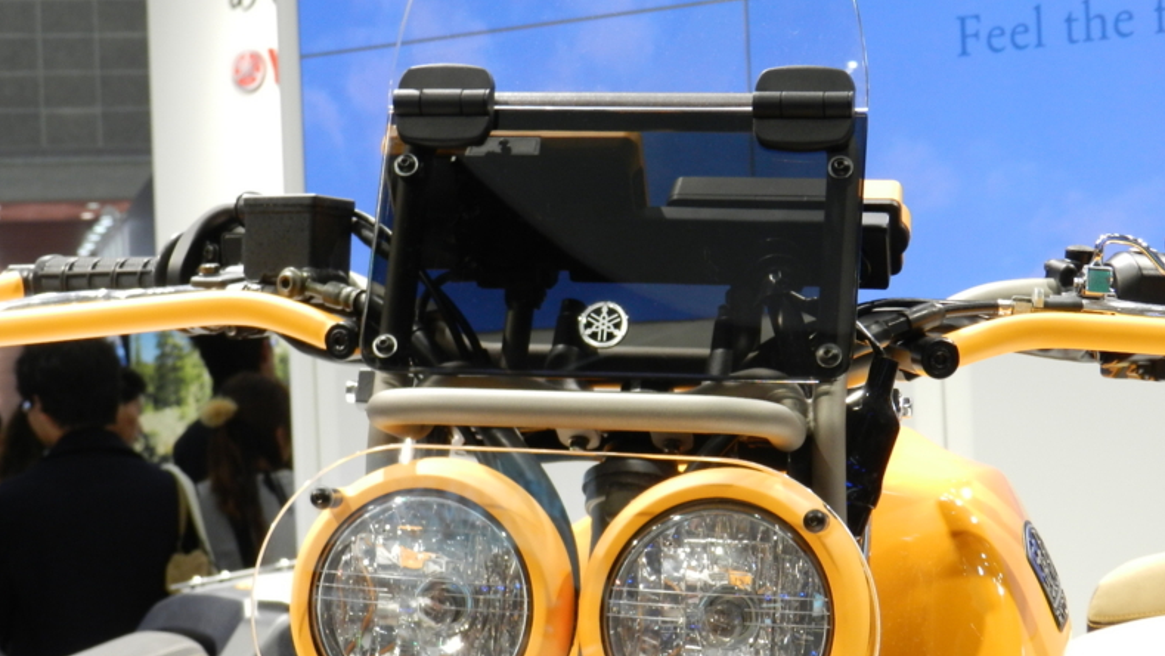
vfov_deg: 14.4
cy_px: 408
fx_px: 2595
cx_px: 588
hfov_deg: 25.3
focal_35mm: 84
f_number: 4.8
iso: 250
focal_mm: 13.5
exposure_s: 1/25
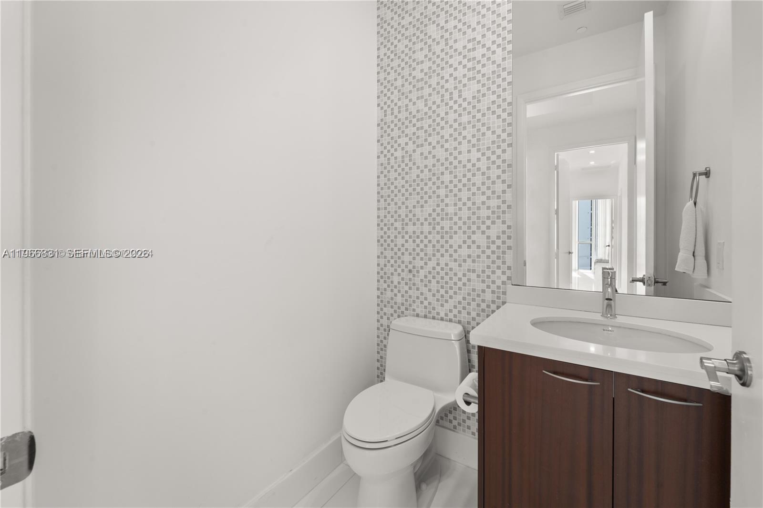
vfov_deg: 81.2
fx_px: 297
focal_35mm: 14
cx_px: 382
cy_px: 254
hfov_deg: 104.3
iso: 250
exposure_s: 1/3
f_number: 11
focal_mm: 14
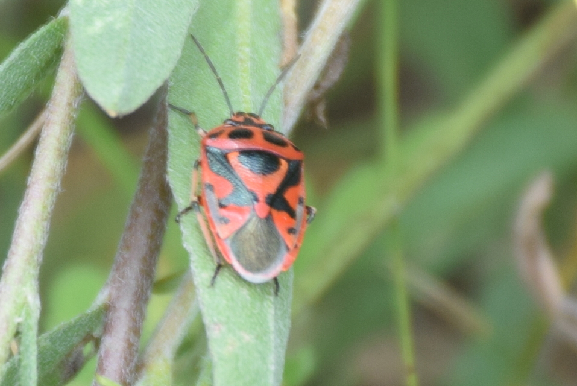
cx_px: 288
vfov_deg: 6.6
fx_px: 3369
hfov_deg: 9.8
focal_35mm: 210
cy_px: 193
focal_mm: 140
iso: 320
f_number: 7.1
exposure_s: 1/250
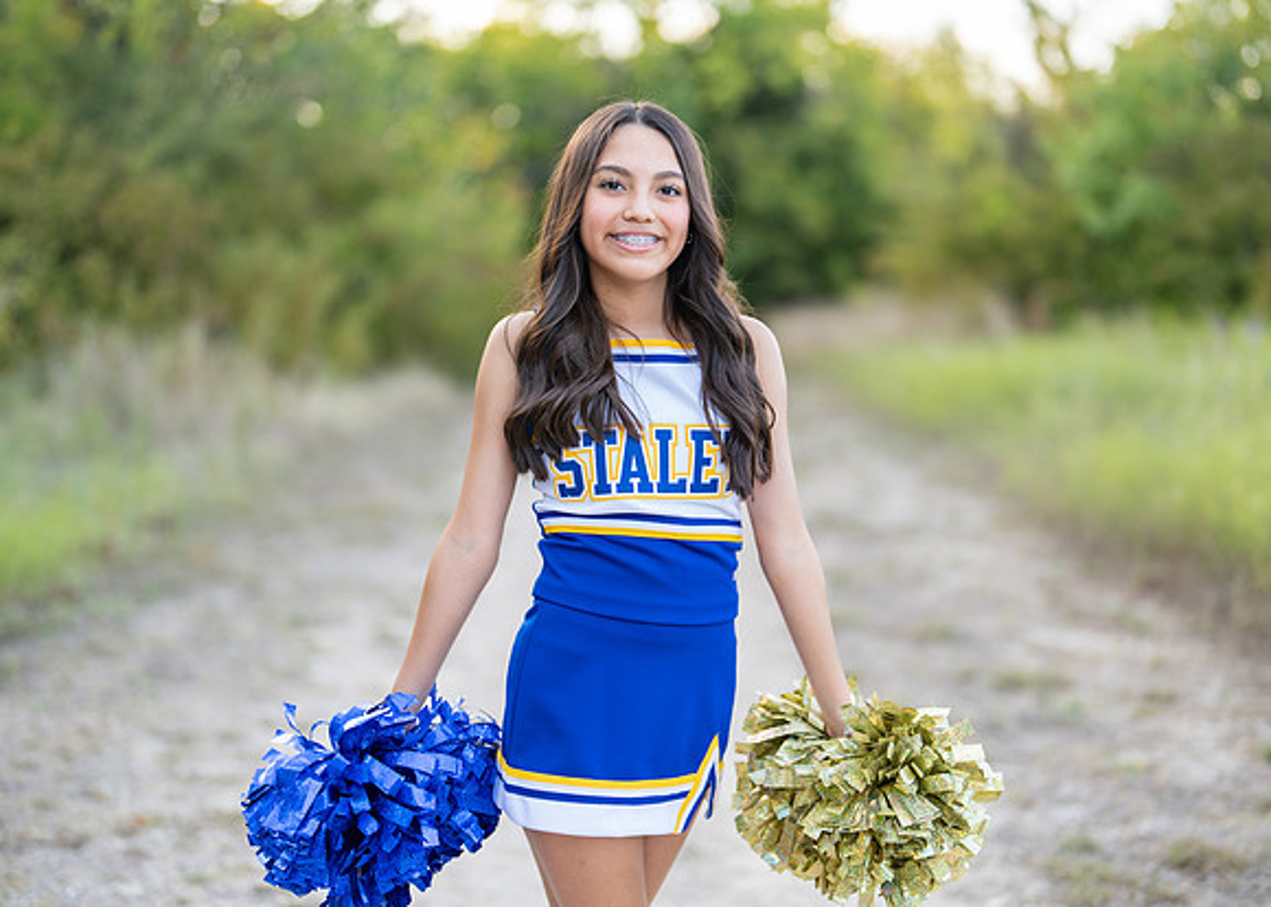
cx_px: 645
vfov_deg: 26.3
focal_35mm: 54
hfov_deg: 36.2
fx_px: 1943
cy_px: 457
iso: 100
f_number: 1.2
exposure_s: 1/500
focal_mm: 50
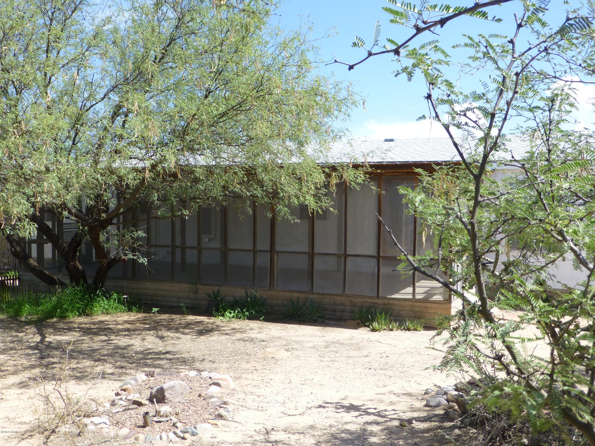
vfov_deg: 41.8
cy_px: 223
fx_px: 584
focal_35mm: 34
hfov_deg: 54.0
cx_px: 298
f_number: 3.7
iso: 100
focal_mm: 6.1
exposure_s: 1/500
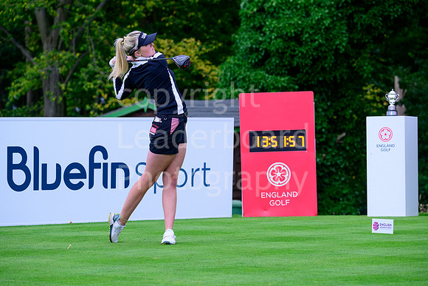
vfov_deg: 7.9
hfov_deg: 11.7
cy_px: 143
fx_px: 2081
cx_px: 214
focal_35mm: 175
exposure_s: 1/1250
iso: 1600
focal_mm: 175
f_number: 6.3
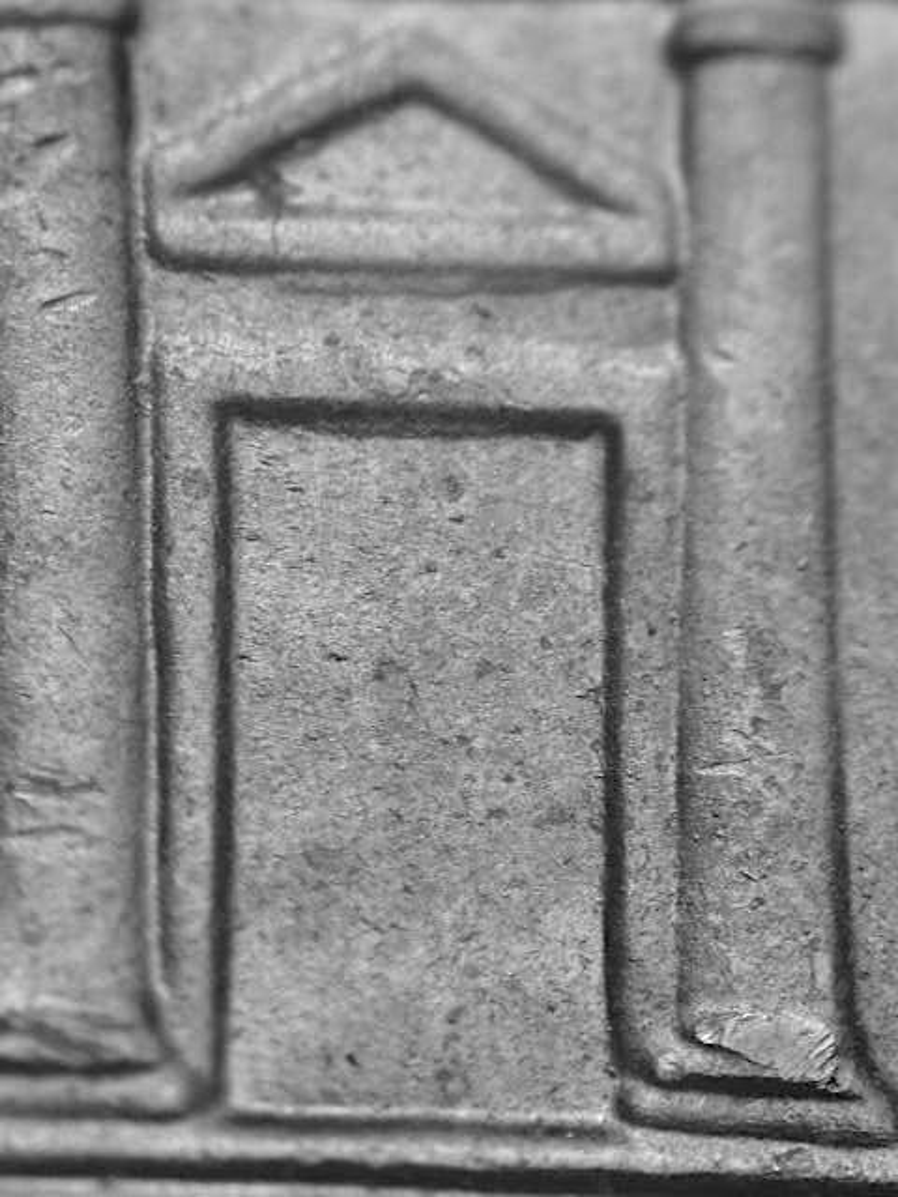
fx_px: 5154
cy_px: 598
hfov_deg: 10.0
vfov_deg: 13.3
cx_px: 449
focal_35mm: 149
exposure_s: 1/29.2
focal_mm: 30.8
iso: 100
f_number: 5
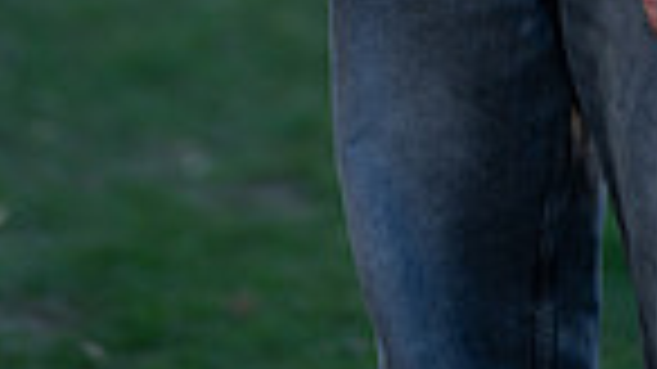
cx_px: 490
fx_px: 4789
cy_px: -630
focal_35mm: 275
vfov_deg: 4.3
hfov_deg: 7.8
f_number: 1.3
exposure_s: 1/800
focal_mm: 85
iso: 125
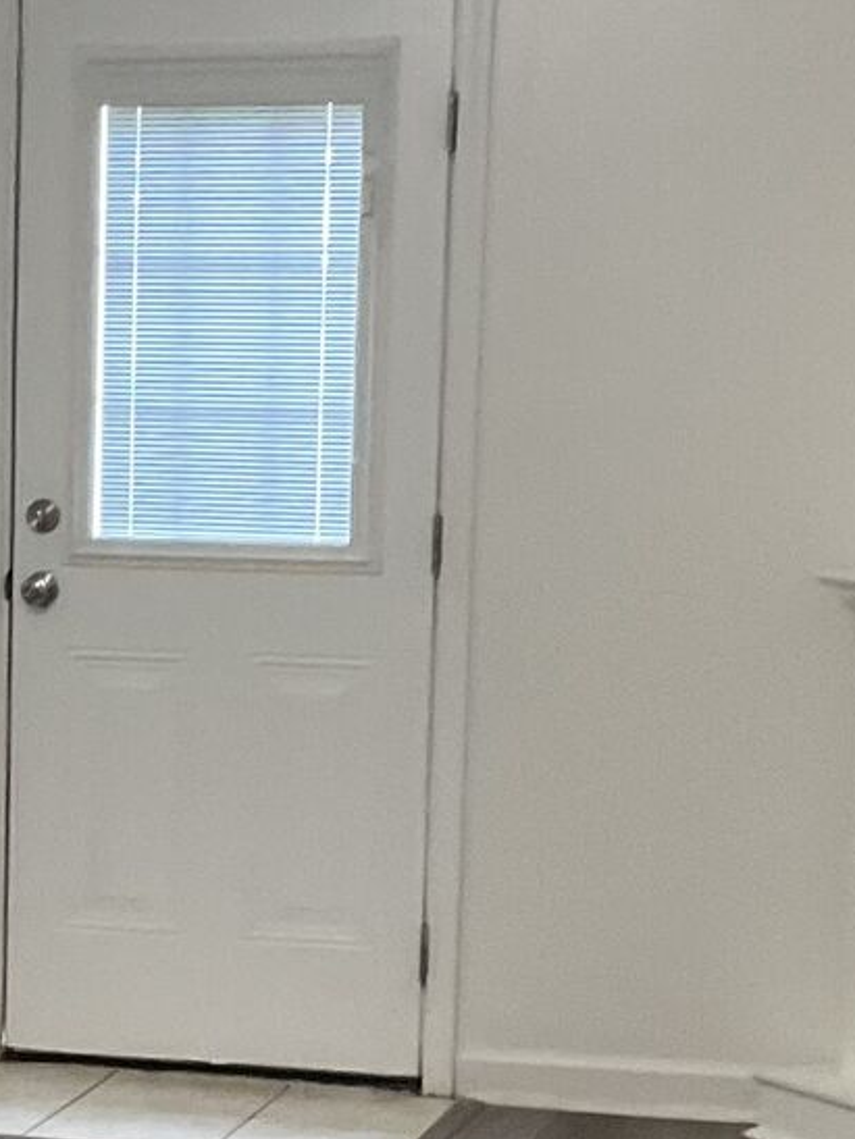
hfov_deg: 11.8
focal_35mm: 122
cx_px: -279
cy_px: 896
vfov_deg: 16.0
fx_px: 4018
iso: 160
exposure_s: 1/60
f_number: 1.8
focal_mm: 3
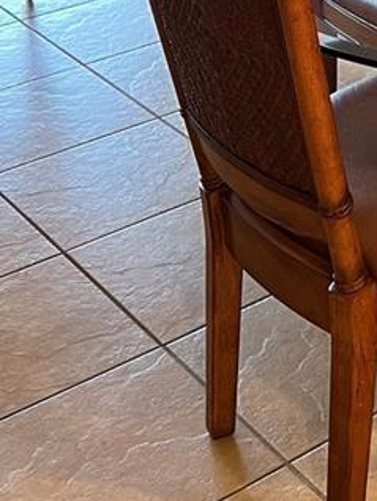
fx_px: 1421
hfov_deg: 14.1
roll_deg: -1.5
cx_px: 584
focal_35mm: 98
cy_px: -287
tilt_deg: -7.7
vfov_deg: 17.6
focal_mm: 5.7
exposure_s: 1/60
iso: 200
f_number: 1.5
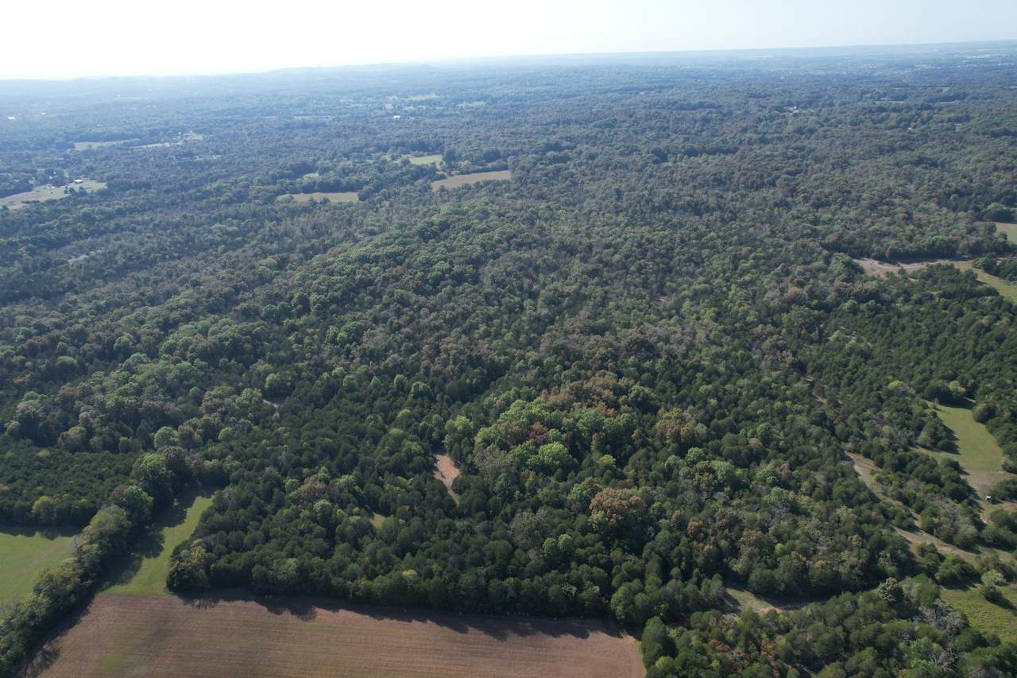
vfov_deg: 57.2
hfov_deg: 78.6
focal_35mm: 22
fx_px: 621
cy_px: 339
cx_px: 508
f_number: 2.8
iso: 110
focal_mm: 8.38
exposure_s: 1/1250
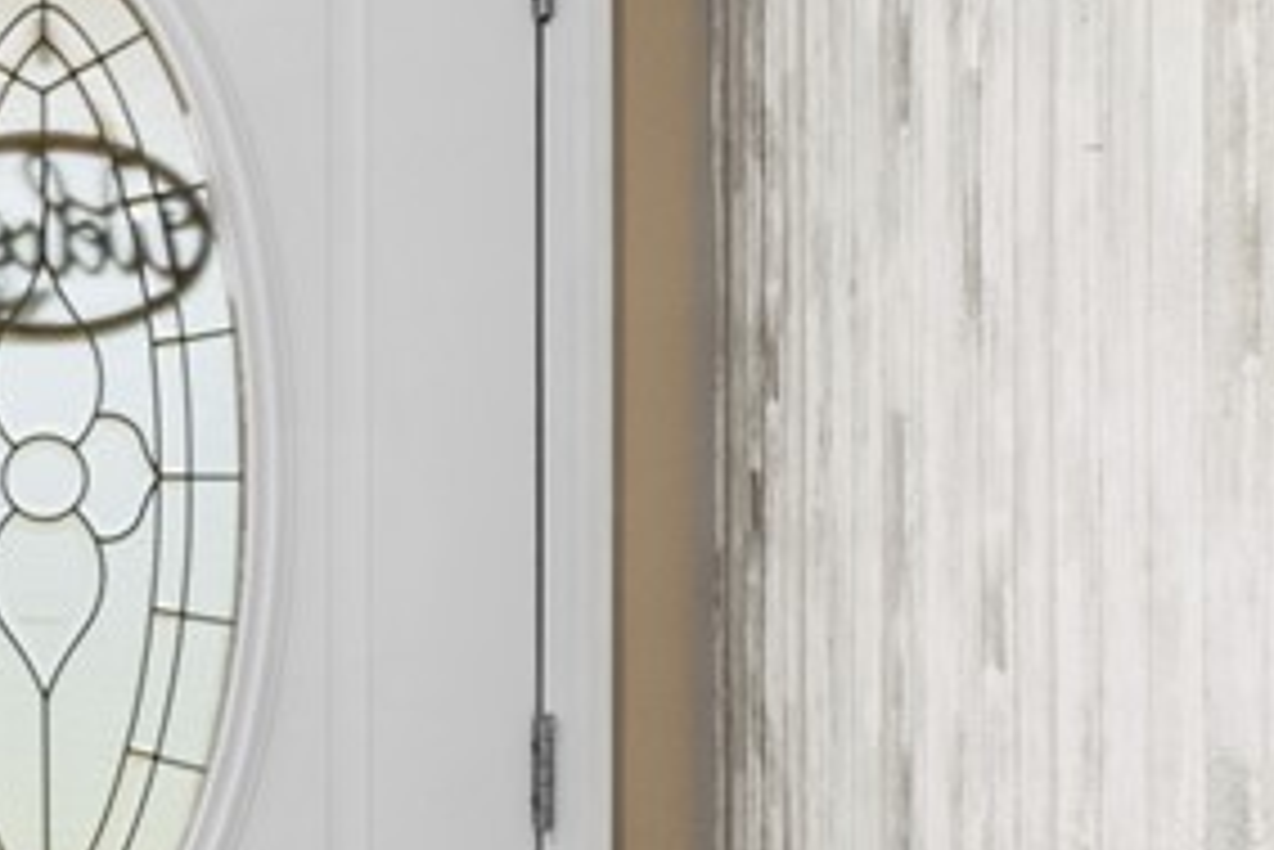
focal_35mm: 70
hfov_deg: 27.6
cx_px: 54
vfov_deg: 19.4
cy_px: 648
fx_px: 2463
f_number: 9
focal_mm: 12.1
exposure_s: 1/3
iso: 200
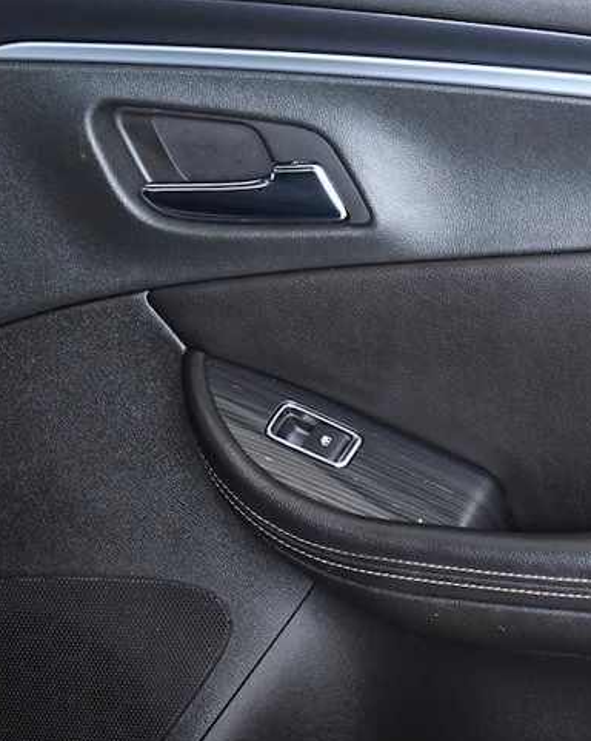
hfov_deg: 9.8
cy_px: 375
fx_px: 3415
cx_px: 549
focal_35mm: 156
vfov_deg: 12.4
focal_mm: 52
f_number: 4.8
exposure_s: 1/200
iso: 2500
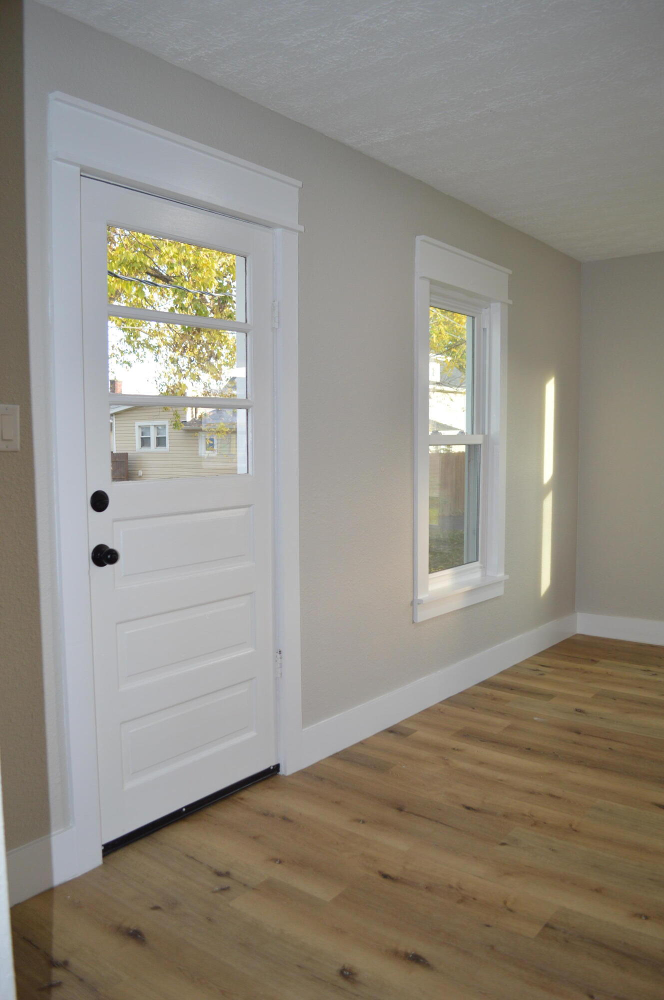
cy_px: 500
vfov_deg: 67.4
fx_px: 749
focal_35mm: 27
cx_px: 332
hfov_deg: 47.8
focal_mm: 18
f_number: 4
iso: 360
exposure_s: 1/125
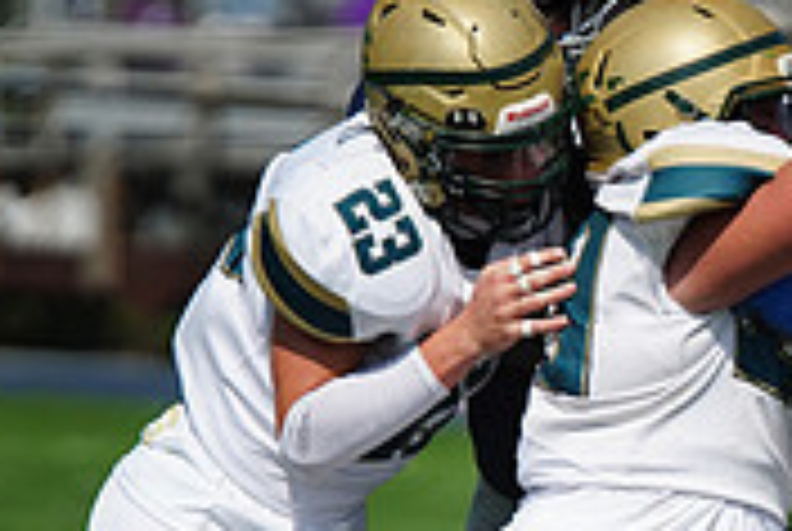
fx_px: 21772
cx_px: 806
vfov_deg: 1.4
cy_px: 574
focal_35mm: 988
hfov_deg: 2.1
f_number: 2.8
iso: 400
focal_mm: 300
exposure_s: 1/8000
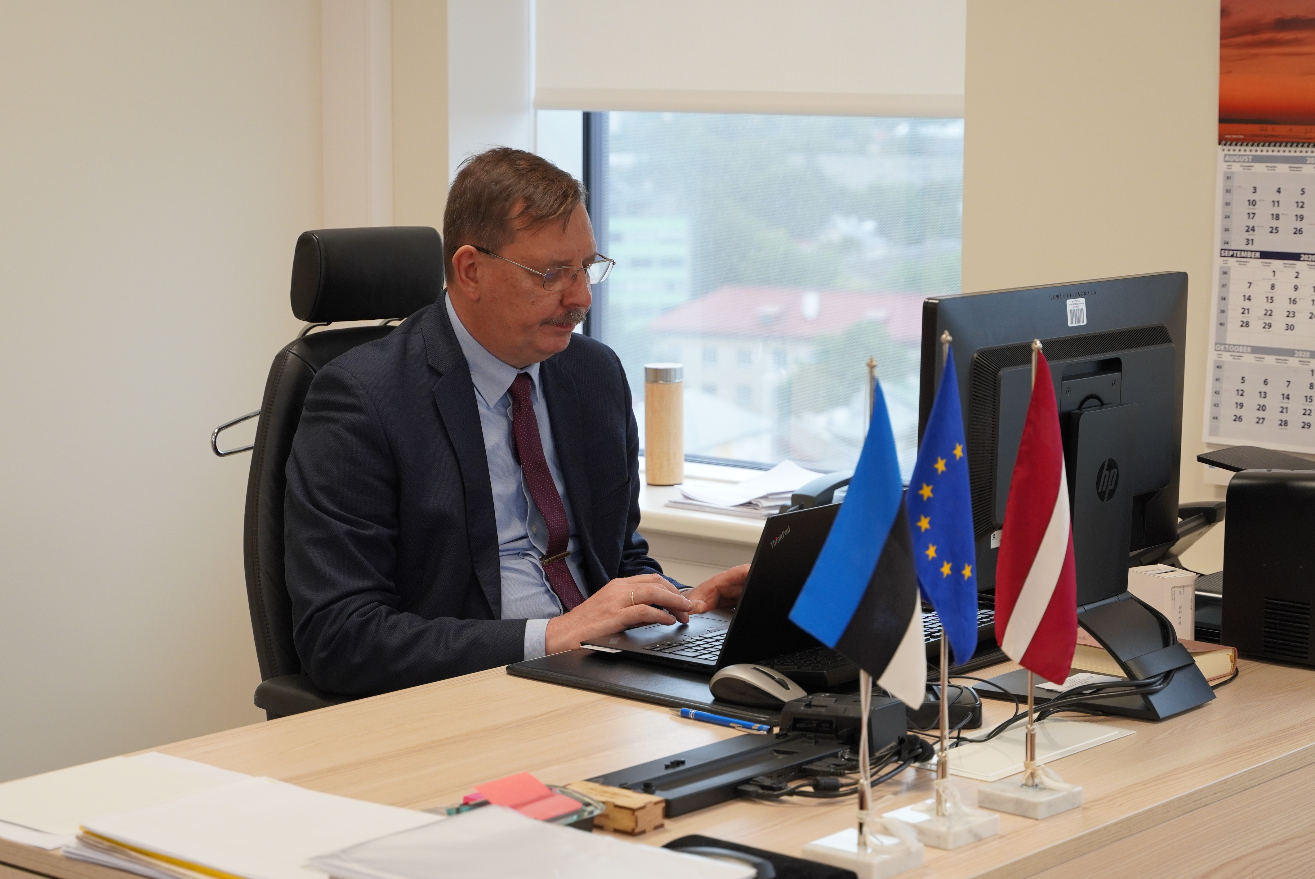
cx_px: 658
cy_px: 440
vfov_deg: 18.2
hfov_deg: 27.0
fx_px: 2741
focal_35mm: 75
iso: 800
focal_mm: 50
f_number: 4
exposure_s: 1/160
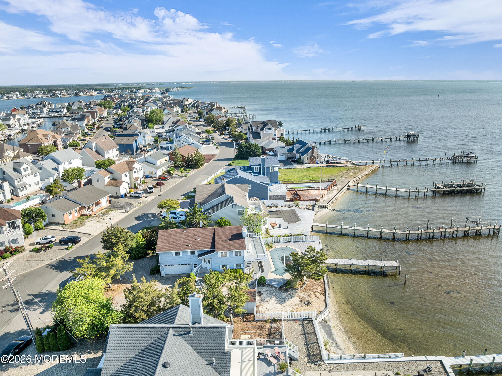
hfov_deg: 71.6
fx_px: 348
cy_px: 188
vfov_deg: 56.8
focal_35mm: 24
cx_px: 251
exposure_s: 1/400
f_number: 2.8
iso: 120
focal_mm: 12.29
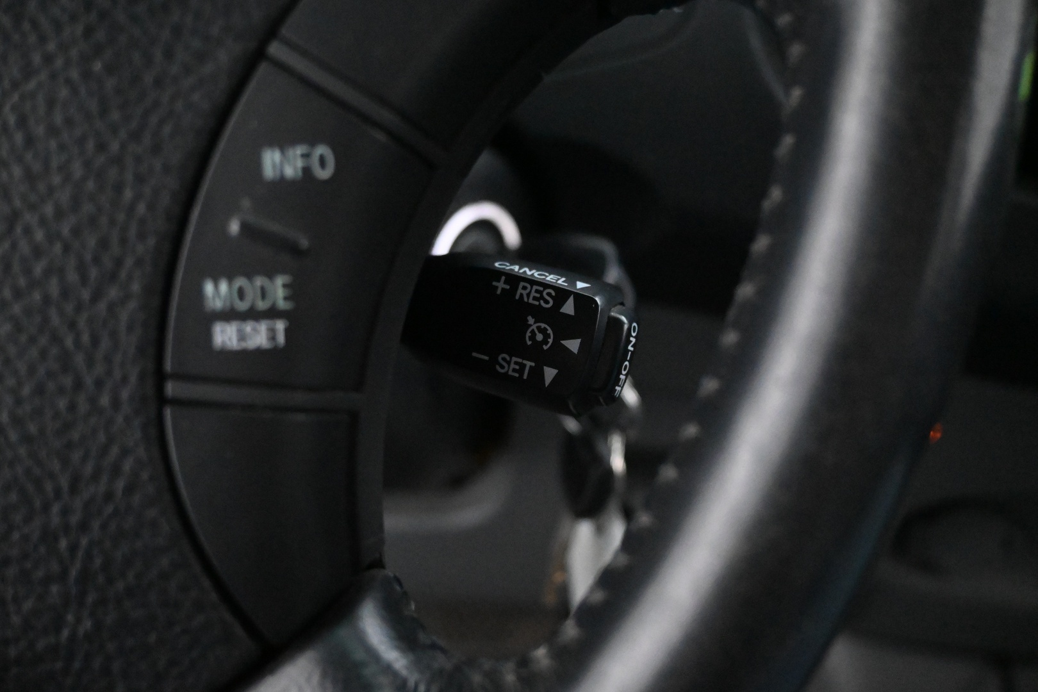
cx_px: 519
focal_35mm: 38
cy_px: 346
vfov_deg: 35.5
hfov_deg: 51.3
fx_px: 1081
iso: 11400
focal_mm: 25
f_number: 4.2
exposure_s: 1/40
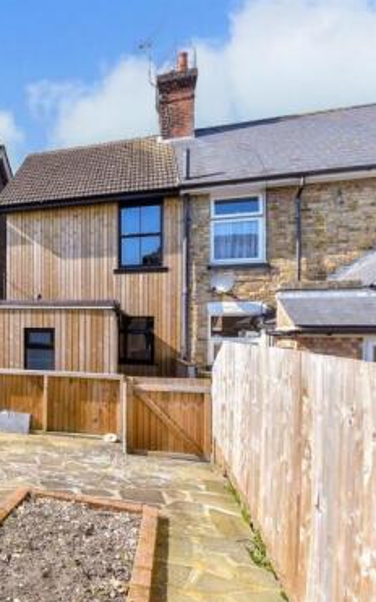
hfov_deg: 35.9
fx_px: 443
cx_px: -75
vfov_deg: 67.9
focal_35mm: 27
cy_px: 353
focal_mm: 10
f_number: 6.3
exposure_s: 1/250
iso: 160
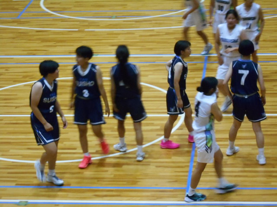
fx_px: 1040
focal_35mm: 130
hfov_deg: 15.2
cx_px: 138
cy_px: 104
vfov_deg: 11.4
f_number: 6.5
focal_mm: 23
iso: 800
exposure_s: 1/30
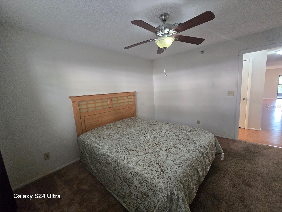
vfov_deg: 89.9
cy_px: 106
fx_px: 106
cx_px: 141
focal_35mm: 13
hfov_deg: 106.2
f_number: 2.2
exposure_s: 1/60
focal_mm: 2.2
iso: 640
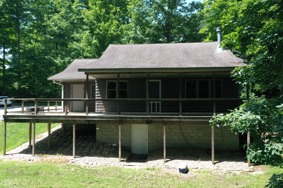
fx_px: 220
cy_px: 94
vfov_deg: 46.4
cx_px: 142
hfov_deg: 65.5
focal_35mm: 28
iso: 1600
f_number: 3.5
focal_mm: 10.26
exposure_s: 1/5000
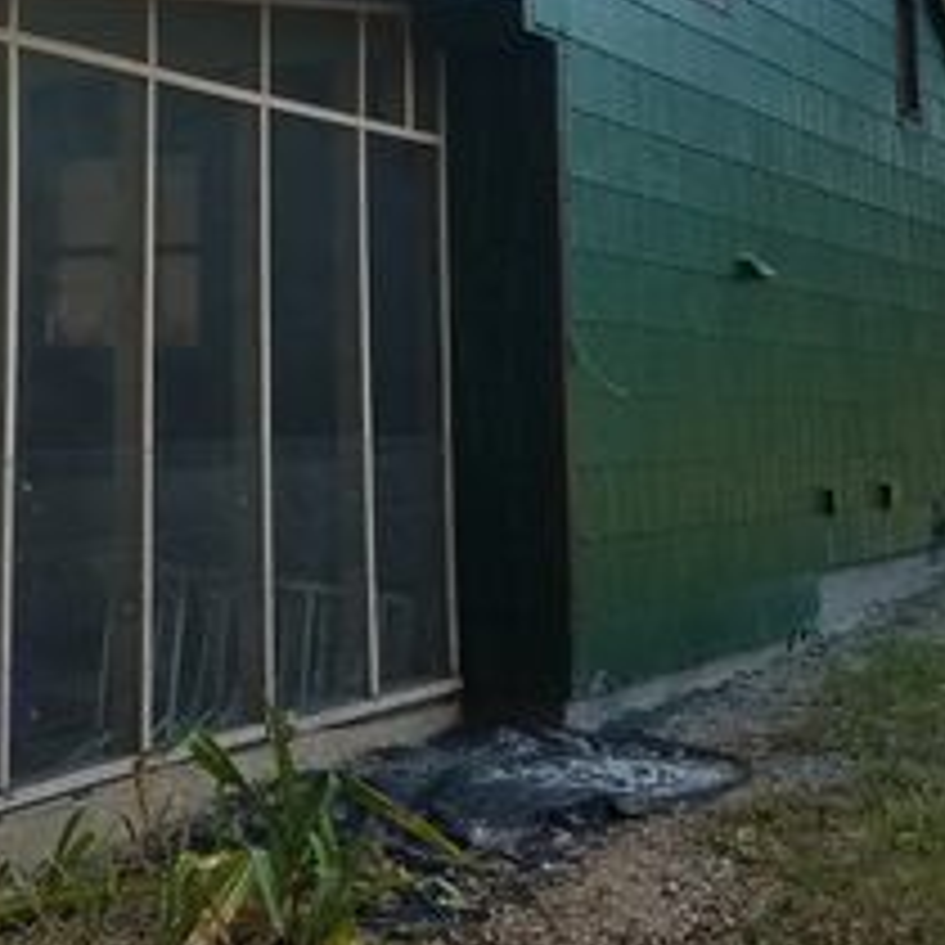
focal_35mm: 70
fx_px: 2162
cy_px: 58
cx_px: 176
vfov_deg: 23.8
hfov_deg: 24.2
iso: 40
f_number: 1.7
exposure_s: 1/179
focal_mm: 4.2
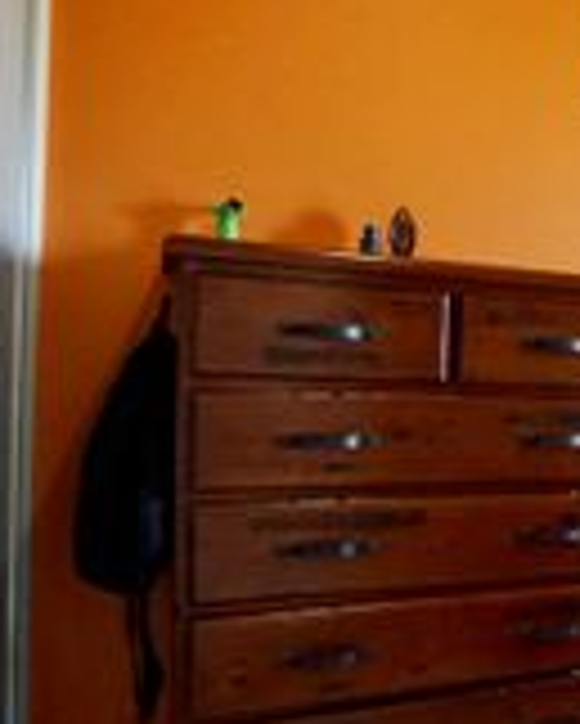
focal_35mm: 41
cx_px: 872
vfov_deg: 44.7
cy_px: 402
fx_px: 879
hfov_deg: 26.4
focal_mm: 10
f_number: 4
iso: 1250
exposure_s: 1/60
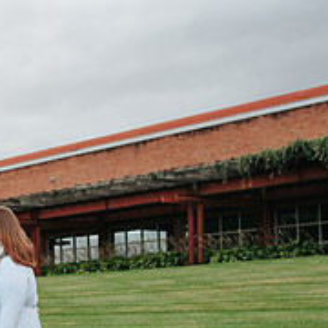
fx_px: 1029
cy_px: 294
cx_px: -7
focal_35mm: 96
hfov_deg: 17.6
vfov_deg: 17.8
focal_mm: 35
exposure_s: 1/640
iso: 900
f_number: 3.2
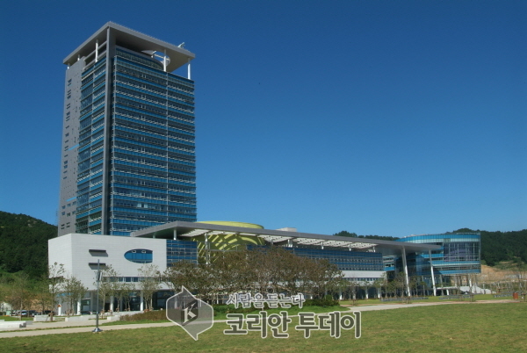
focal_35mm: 33
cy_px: 176
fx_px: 484
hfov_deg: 57.2
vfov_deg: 40.1
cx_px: 264
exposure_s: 1/125
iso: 200
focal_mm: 22
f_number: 16
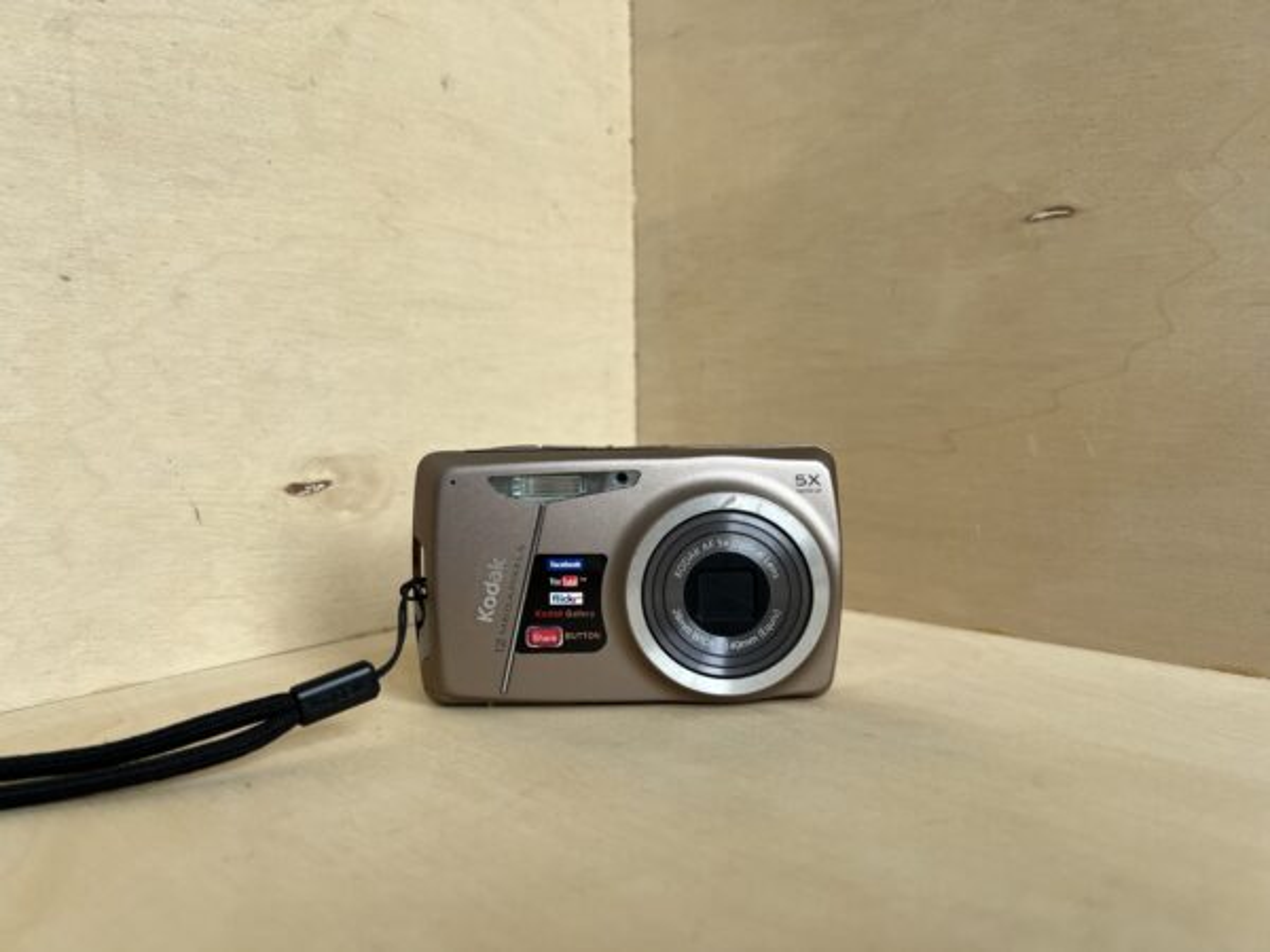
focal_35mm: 26
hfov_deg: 67.3
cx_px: 635
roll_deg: +1.4
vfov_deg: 53.1
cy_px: 476
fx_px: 954
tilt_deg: -5.3
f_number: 1.5
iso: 50
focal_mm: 5.7
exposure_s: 1/643
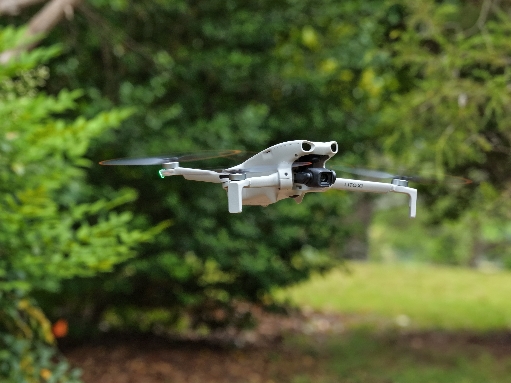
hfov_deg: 11.8
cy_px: 192
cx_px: 256
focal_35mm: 168
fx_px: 2480
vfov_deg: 8.8
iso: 160
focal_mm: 40
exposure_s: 1/30
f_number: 2.8
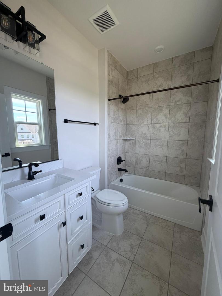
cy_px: 148
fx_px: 120
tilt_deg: -6.7
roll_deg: -0.6
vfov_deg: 102.1
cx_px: 111
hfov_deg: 85.7
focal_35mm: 14
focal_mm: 2.22
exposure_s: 1/121
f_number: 2.2
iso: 160
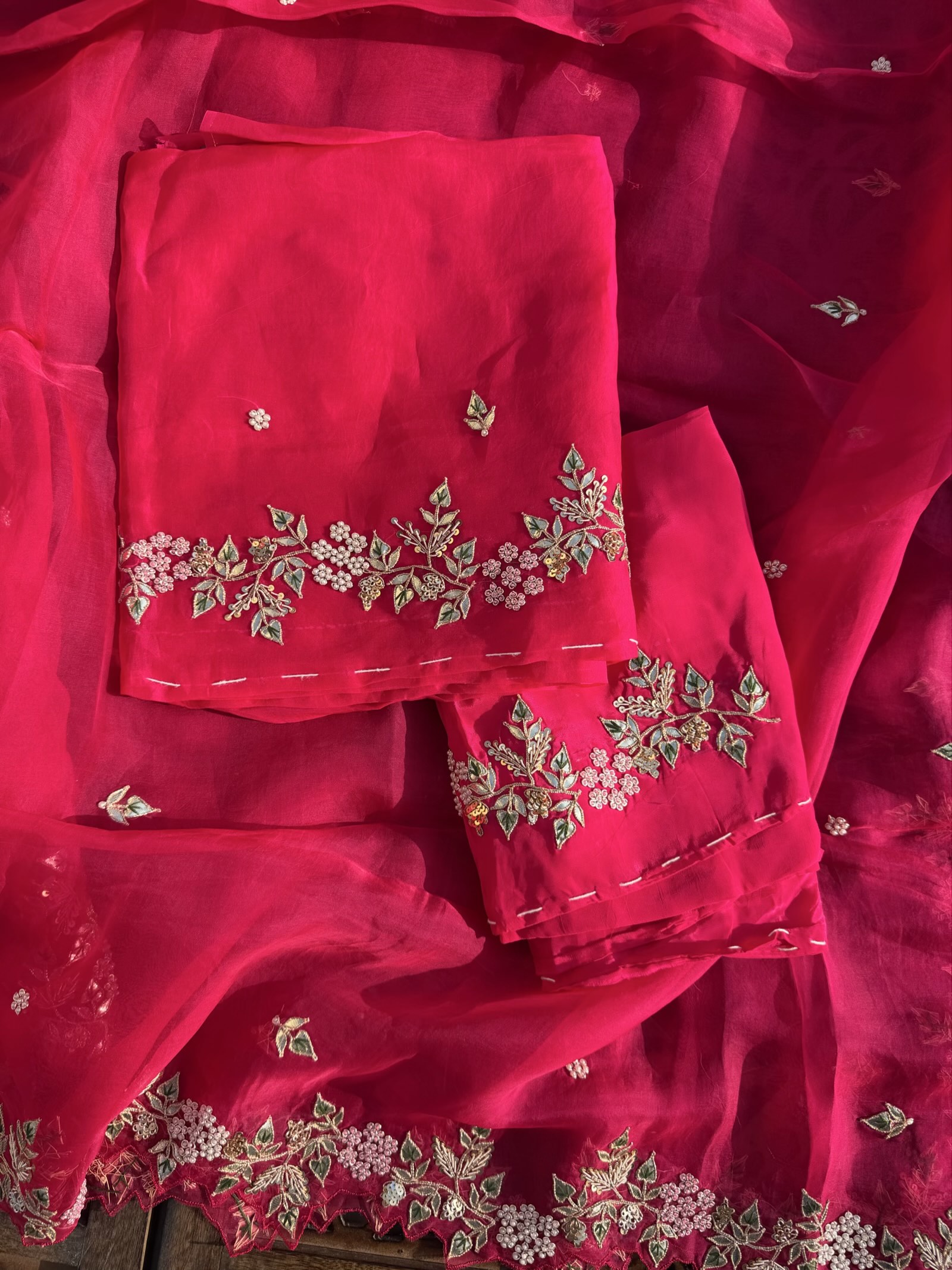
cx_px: 476
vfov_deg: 71.6
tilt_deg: -84.7
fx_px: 880
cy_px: 635
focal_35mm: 24
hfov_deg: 56.8
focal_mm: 6.76
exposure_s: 1/1211
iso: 80
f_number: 1.78
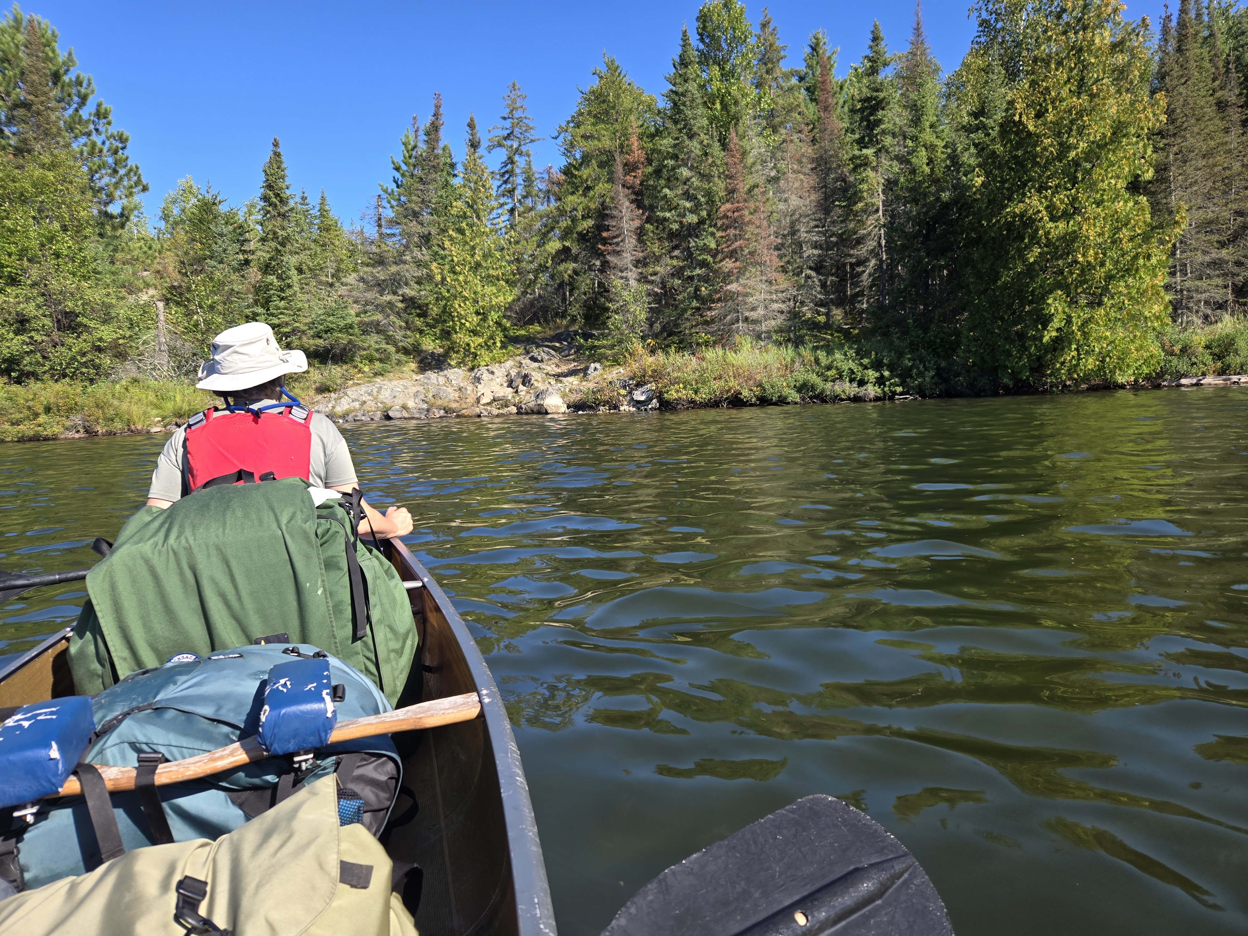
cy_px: 468
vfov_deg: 58.9
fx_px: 829
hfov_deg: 73.9
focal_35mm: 23
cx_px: 624
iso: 25
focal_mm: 5.4
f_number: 1.8
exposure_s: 1/890
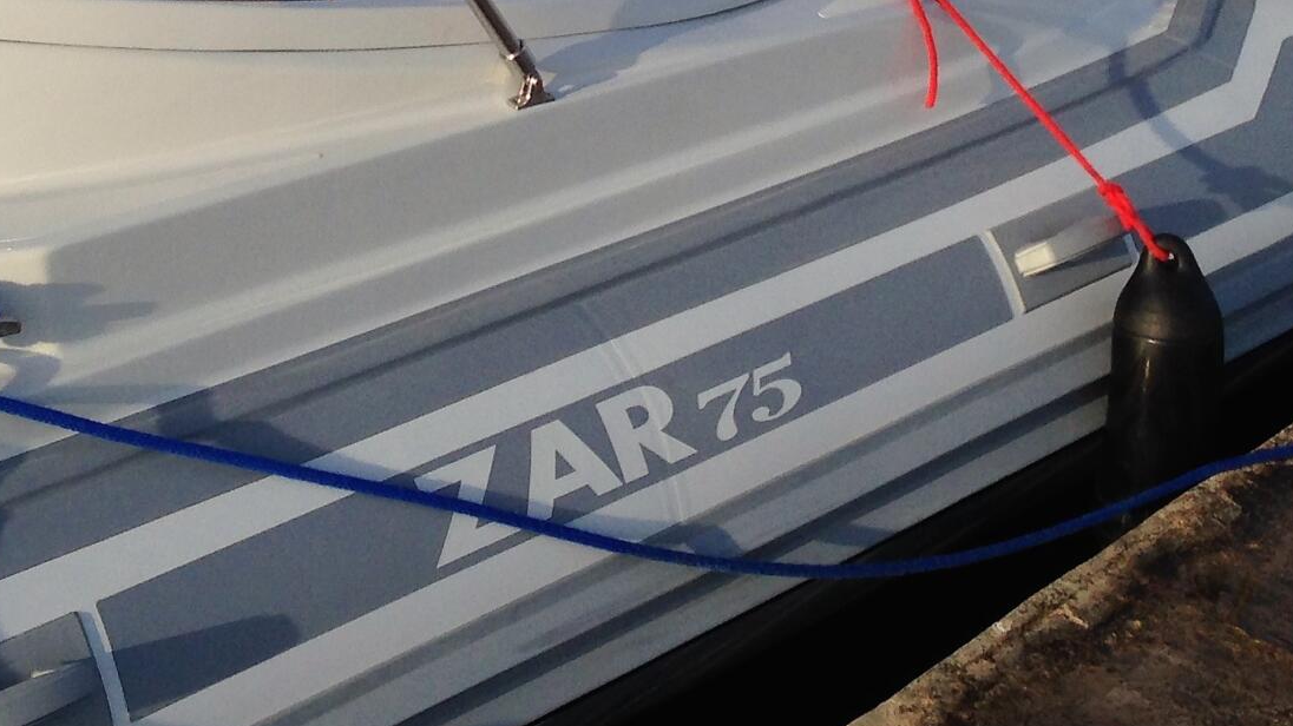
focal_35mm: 84
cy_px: -265
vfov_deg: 13.7
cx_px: 611
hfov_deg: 25.3
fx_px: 2879
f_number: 2.4
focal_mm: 4.12
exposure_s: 1/1290
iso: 50
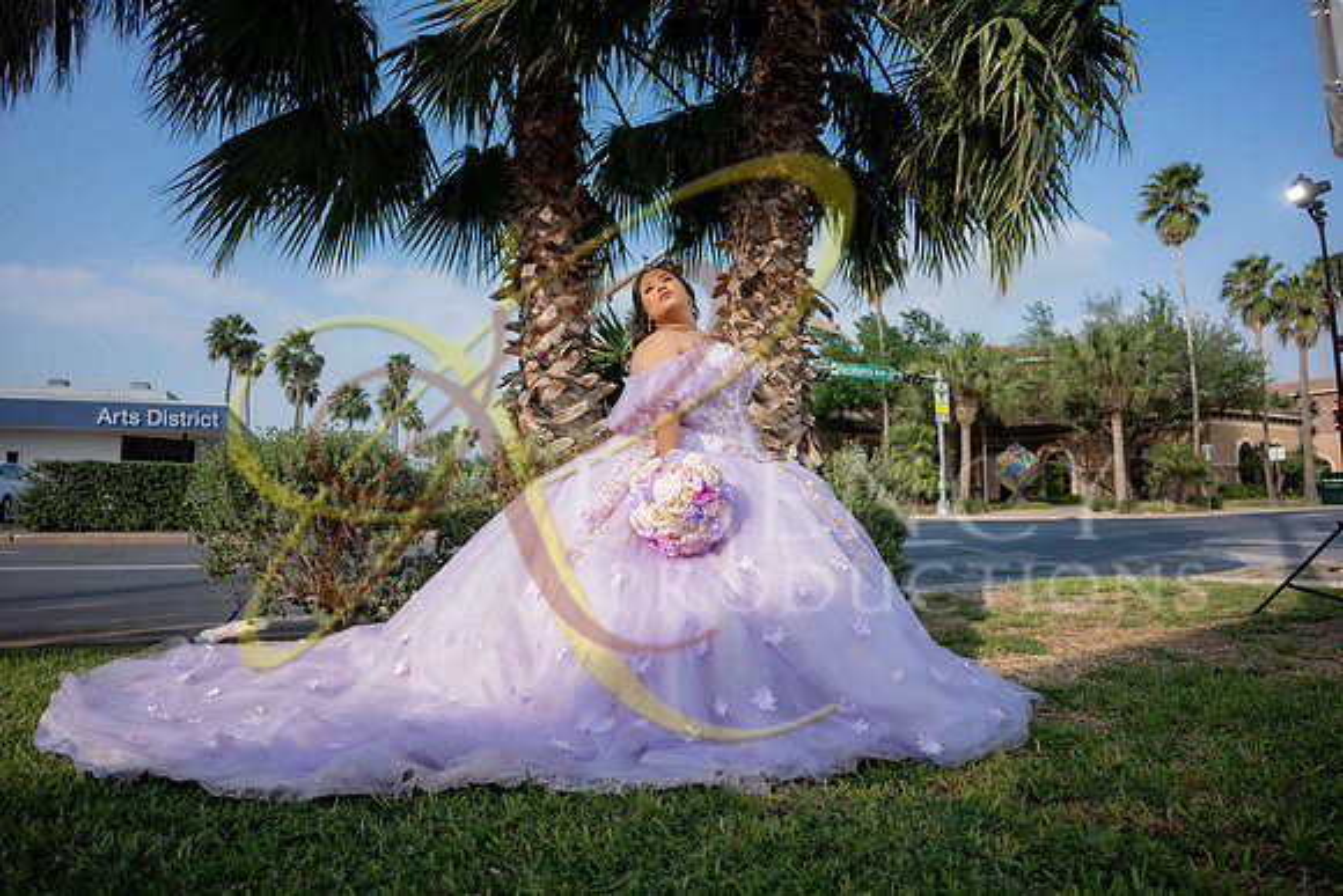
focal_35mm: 20
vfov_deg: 62.0
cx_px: 672
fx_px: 746
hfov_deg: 84.0
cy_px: 448
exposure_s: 1/1250
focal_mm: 20
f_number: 2.8
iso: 125
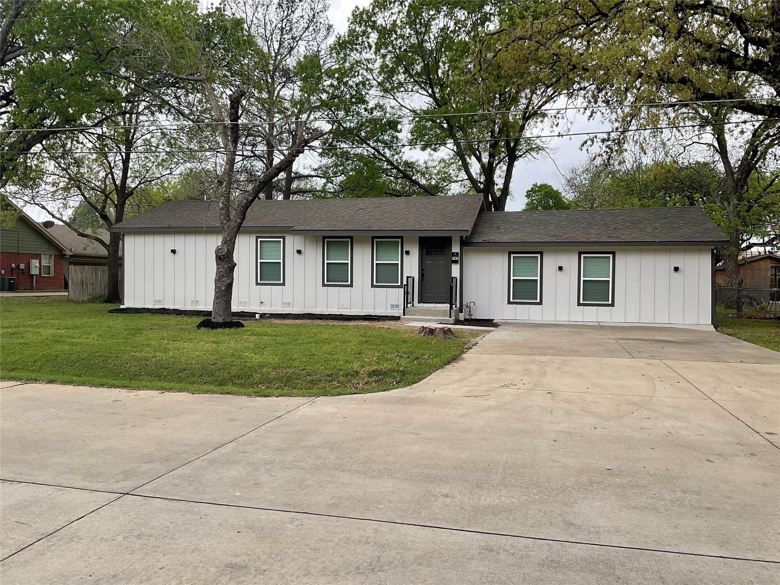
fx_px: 653
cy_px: 292
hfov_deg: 61.7
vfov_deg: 48.2
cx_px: 390
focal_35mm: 29
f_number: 1.8
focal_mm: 3
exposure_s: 1/883
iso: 16
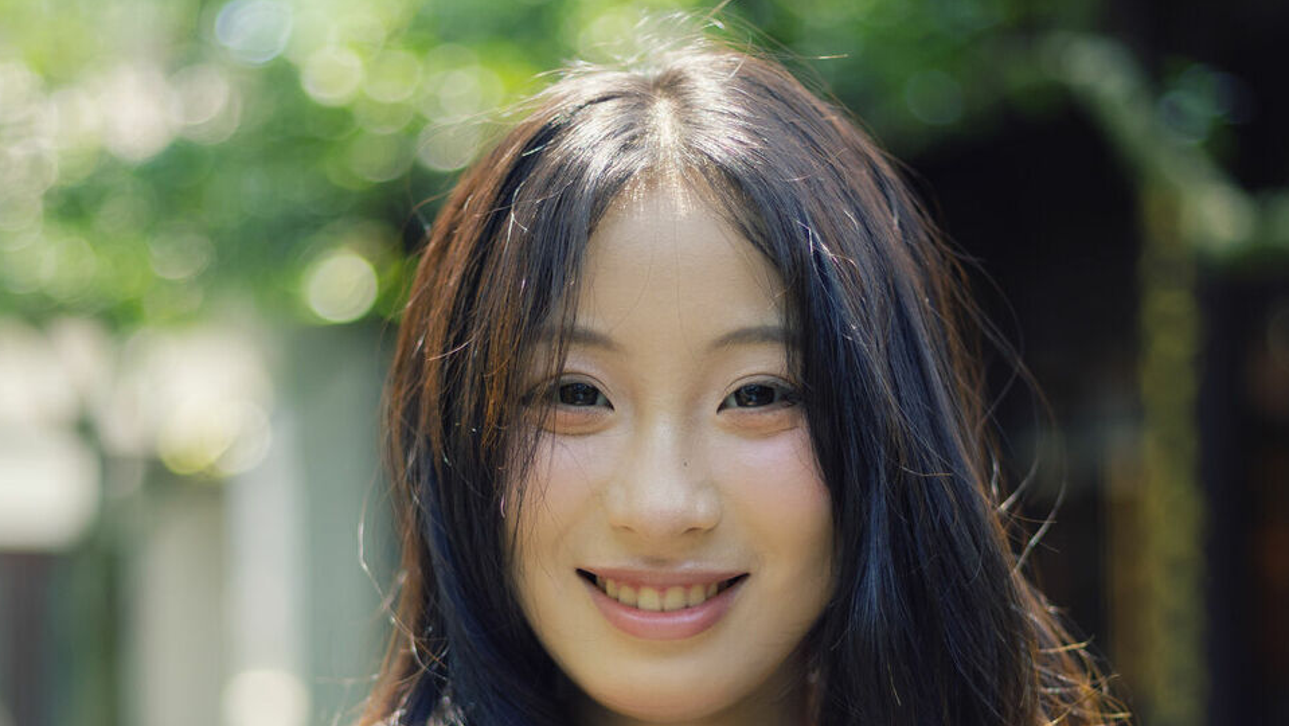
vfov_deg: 14.0
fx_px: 2940
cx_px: 613
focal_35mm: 86
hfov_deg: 24.7
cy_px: 581
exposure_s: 1/500
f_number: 1.8
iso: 320
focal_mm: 50
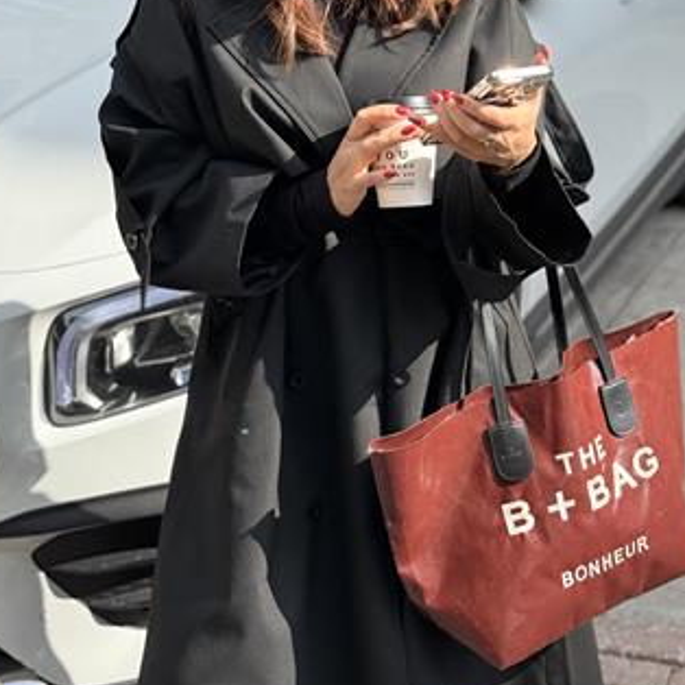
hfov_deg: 24.0
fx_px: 1612
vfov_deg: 23.9
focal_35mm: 72
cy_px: 252
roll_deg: +2.7
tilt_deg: -16.7
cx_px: 371
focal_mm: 6.76
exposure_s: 1/2273
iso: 100
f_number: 1.78
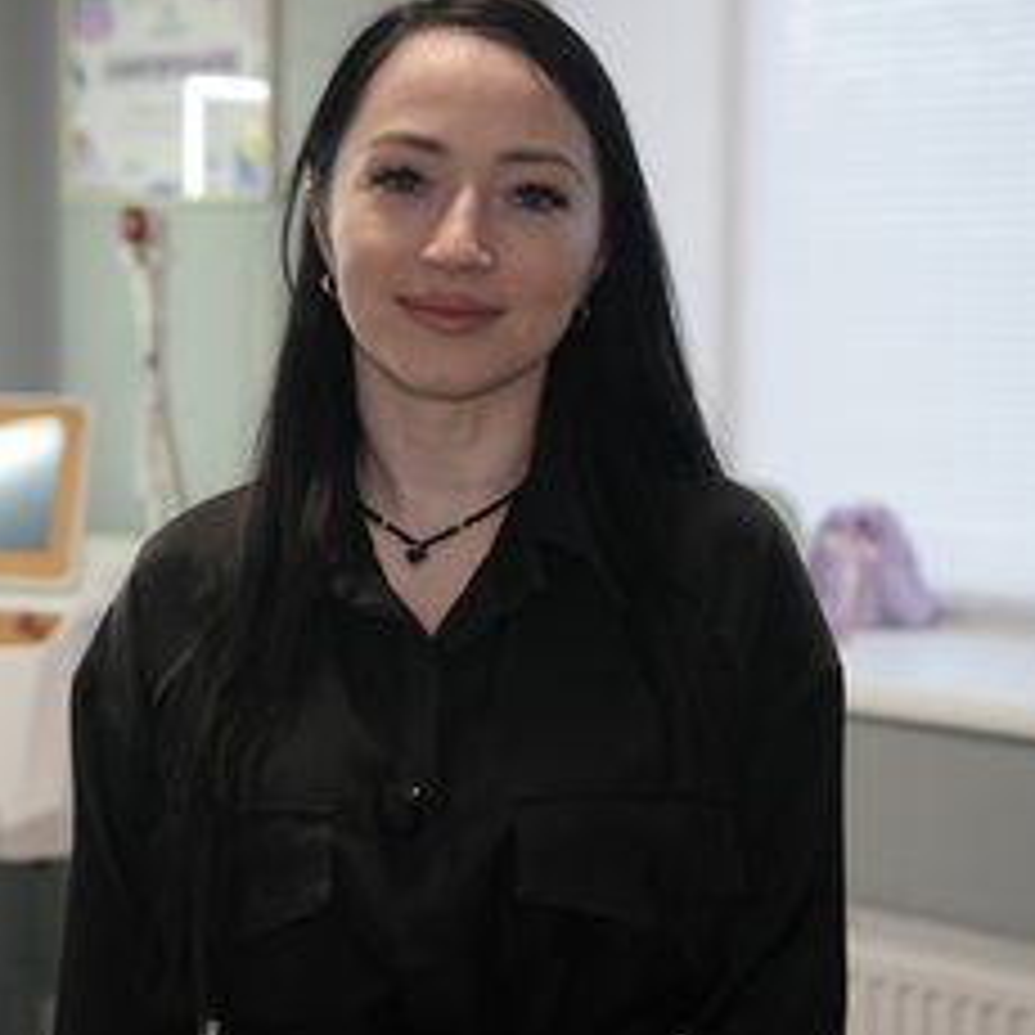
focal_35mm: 68
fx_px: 2300
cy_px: 515
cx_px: 414
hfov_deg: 25.3
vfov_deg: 25.4
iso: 1000
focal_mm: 46
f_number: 2.8
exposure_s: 1/125
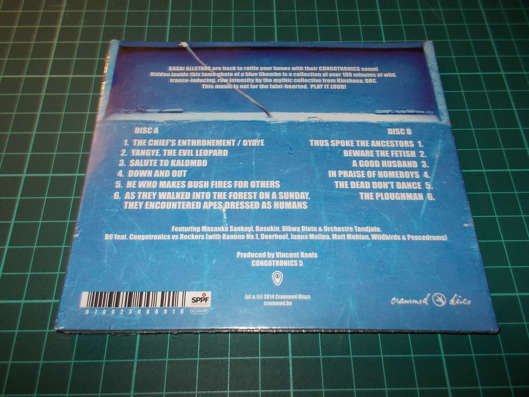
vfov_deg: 48.2
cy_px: 198
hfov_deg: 61.7
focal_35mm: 29
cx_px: 264
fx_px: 443
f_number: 3.3
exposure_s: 1/30
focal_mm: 4.1
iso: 200
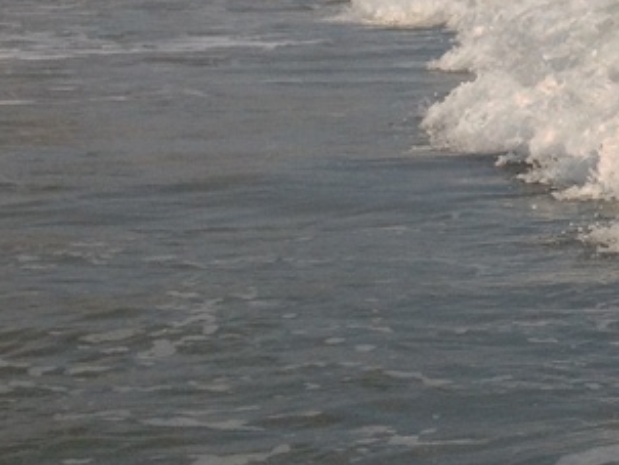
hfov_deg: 13.4
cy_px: -84
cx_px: 920
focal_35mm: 139
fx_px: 2488
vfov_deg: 10.5
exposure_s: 1/1842
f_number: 2.4
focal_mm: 4.28
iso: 50
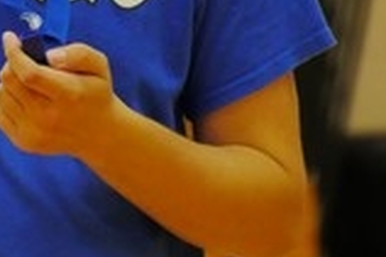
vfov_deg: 1.5
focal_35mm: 886
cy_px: -91
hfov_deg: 2.3
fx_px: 9490
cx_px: 0
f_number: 5.6
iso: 3200
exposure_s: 1/160
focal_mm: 140
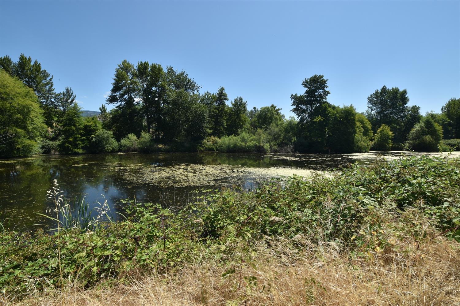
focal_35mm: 15
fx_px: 192
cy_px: 153
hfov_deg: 100.4
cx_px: 230
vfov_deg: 77.3
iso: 100
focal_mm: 10
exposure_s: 1/200
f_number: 11
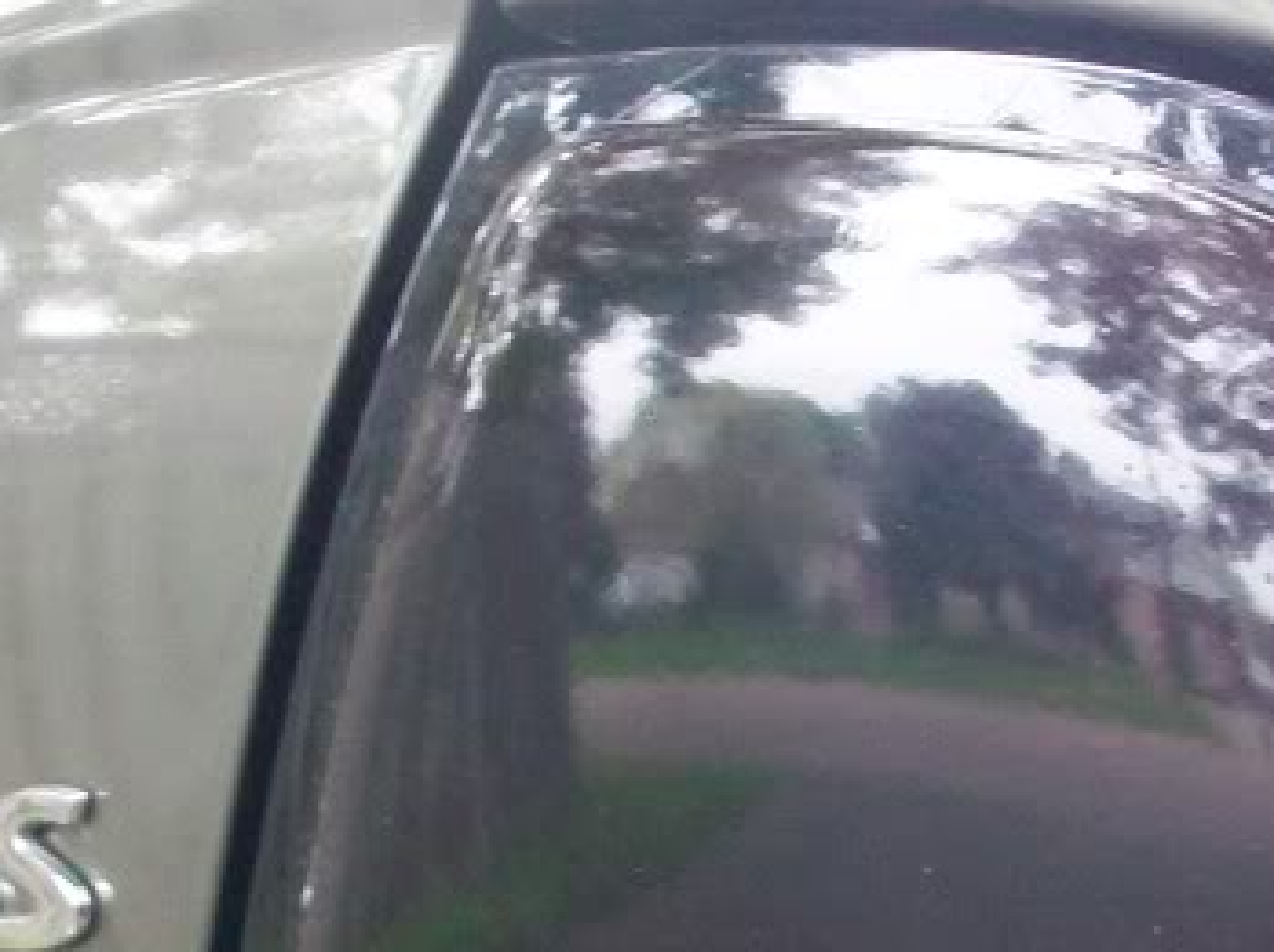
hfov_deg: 20.5
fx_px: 3456
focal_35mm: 94
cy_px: 981
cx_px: 1154
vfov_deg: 15.4
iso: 160
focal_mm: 5.7
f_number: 2.8
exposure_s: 1/25
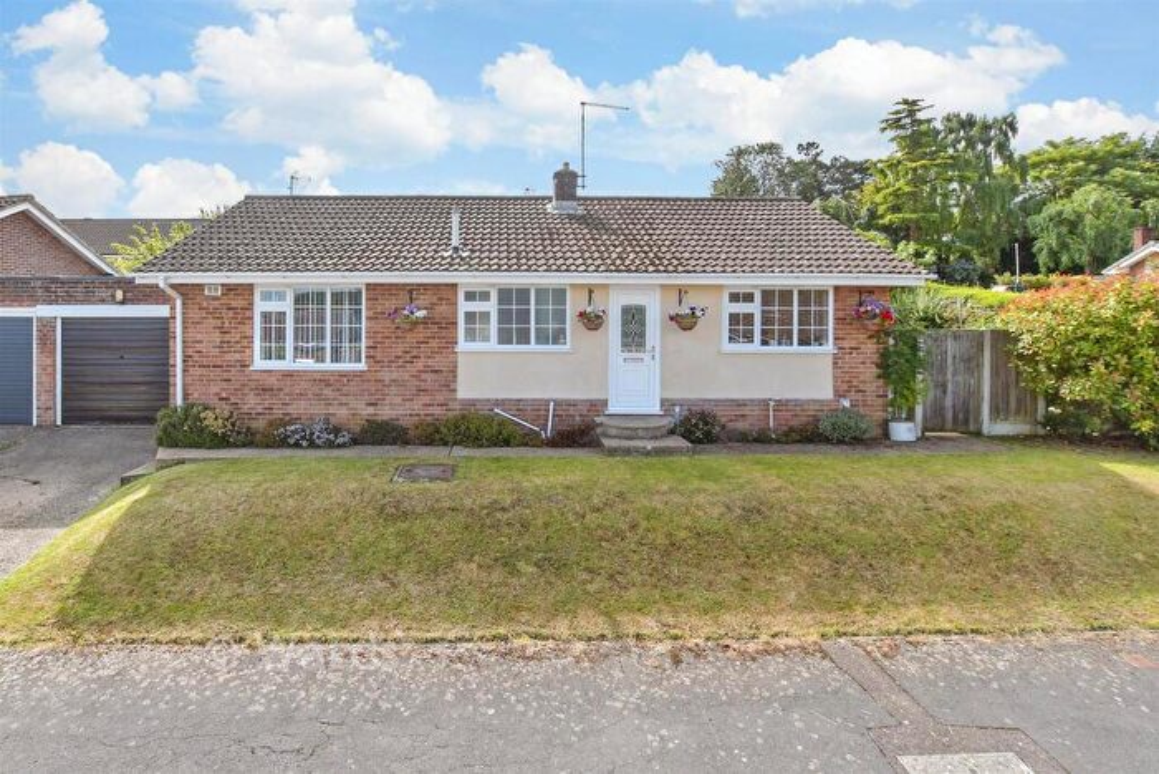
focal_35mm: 15
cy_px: 387
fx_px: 483
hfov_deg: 100.4
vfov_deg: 77.4
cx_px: 580
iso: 160
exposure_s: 1/200
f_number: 8
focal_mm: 10
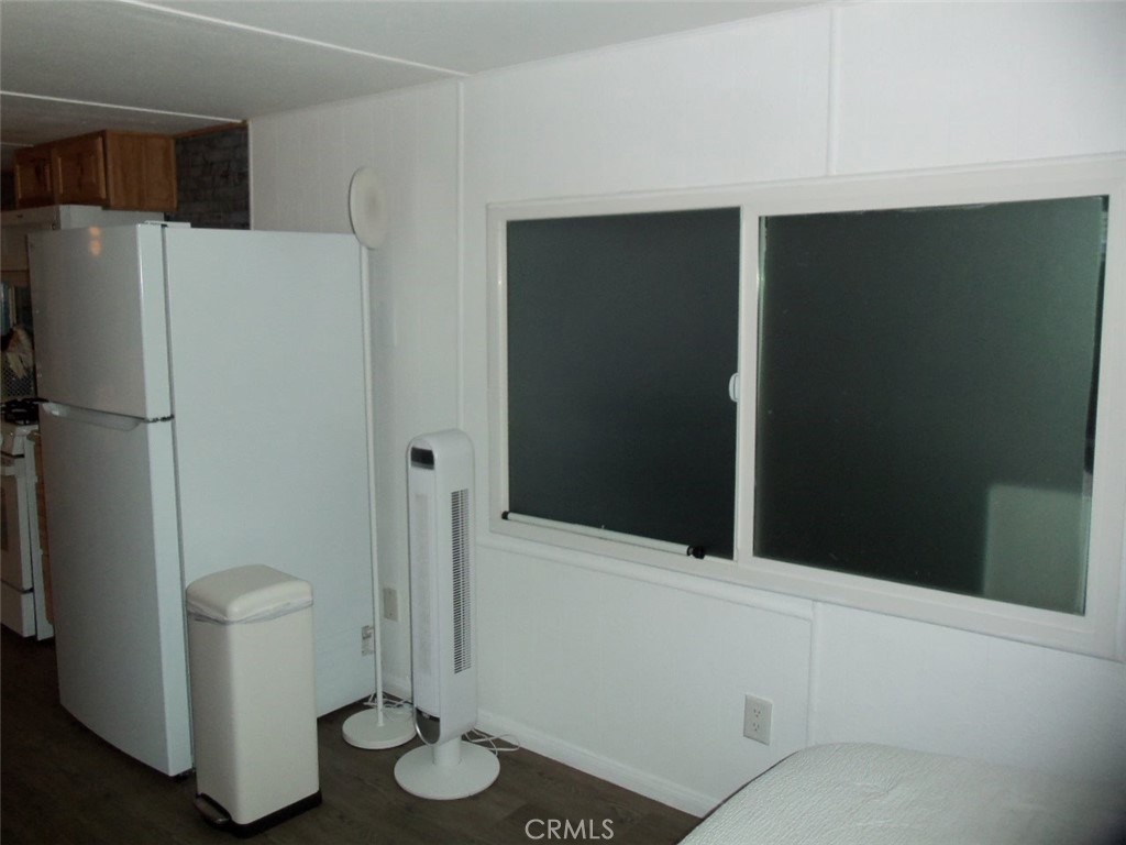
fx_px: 943
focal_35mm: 29
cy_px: 422
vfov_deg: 48.2
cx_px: 563
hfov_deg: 61.7
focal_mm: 5.2
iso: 100
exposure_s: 1/30
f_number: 3.4
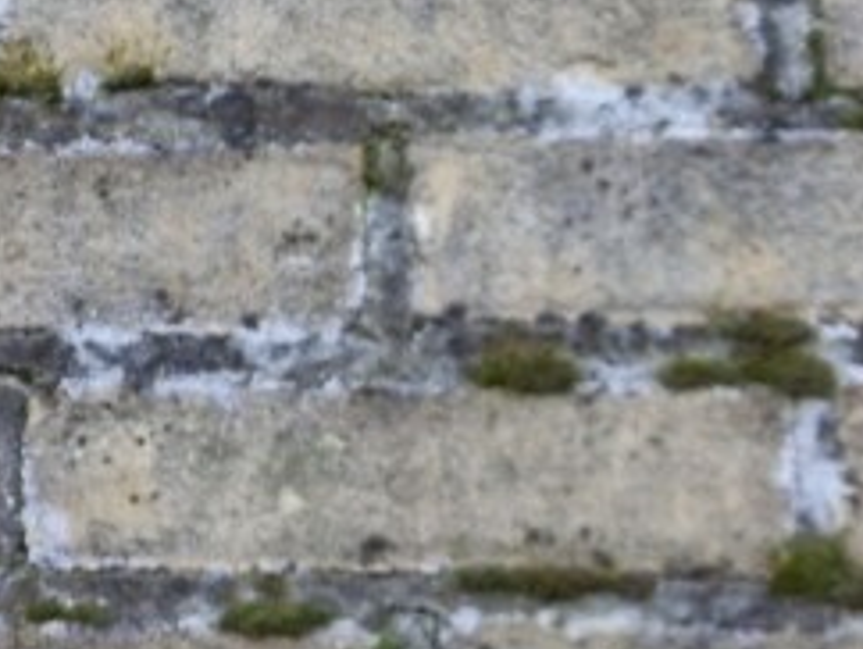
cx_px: 2108
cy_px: 392
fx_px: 2845
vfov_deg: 13.0
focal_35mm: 114
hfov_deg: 12.9
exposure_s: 1/180
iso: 64
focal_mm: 5.54
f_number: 1.8
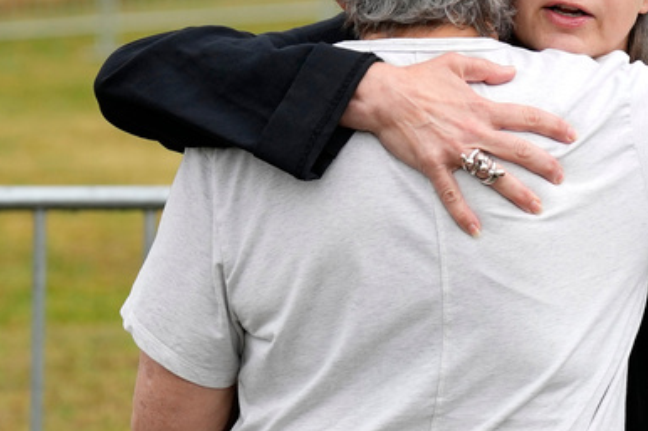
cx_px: 619
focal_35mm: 329
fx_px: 5919
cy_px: 173
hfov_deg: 6.3
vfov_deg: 4.2
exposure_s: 1/1000
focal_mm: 76
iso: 250
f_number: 4
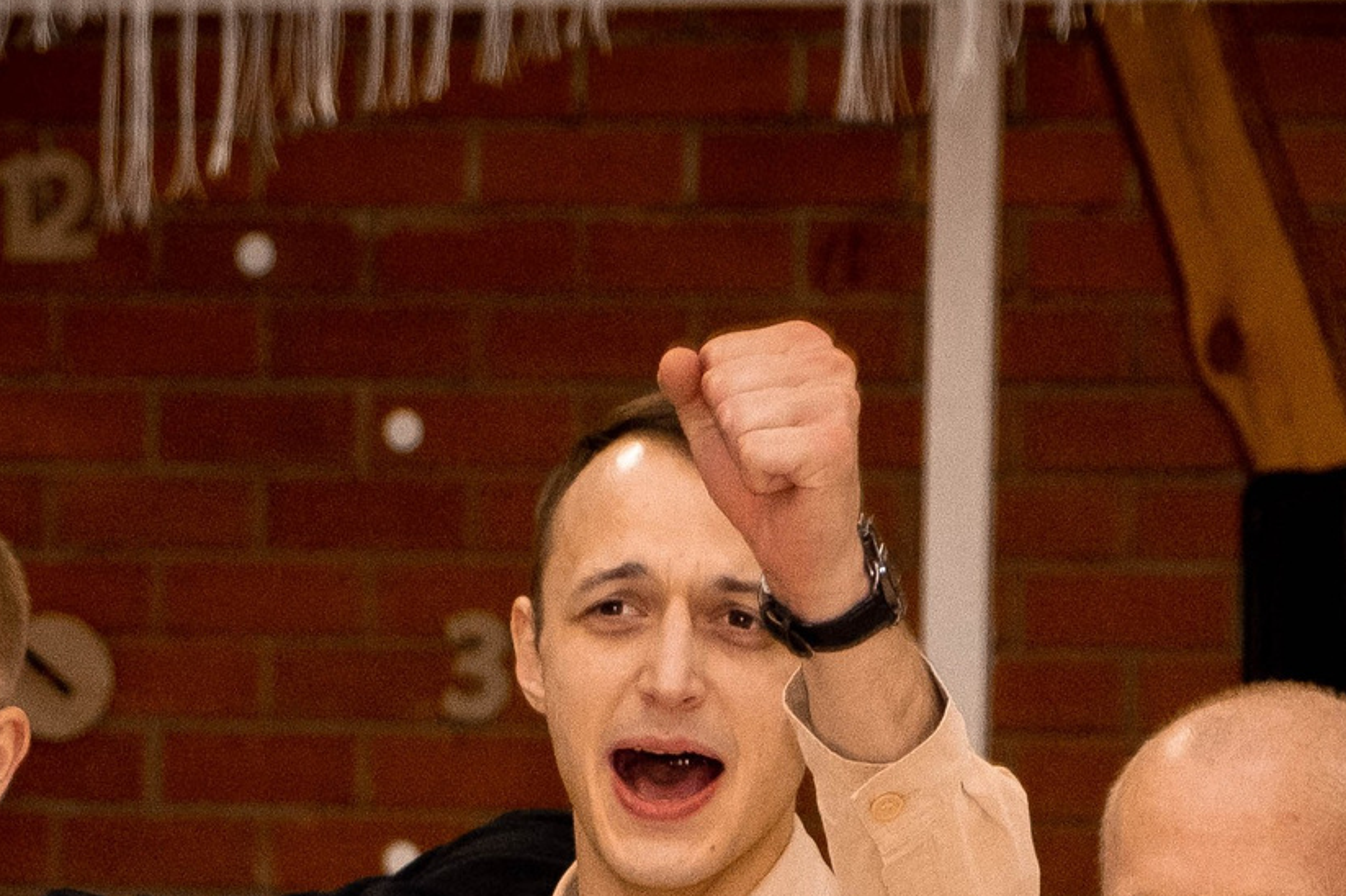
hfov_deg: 7.0
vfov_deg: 4.6
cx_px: 525
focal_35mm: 296
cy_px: 1558
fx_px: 11062
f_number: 4.5
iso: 1600
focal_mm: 55
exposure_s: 1/160
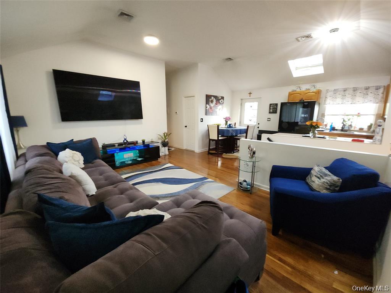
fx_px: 147
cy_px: 146
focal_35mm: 13
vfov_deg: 89.9
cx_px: 196
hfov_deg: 106.2
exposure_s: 1/60
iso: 400
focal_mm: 2.2
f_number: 2.2
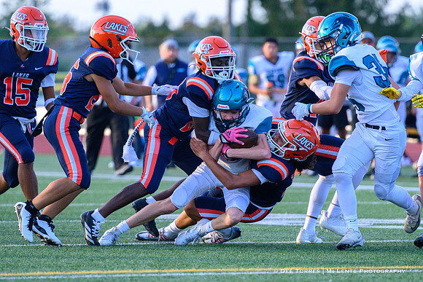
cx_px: 210
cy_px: 182
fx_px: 4380
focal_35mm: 373
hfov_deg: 5.5
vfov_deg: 3.7
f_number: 4
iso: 2500
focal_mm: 280
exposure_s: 1/2000
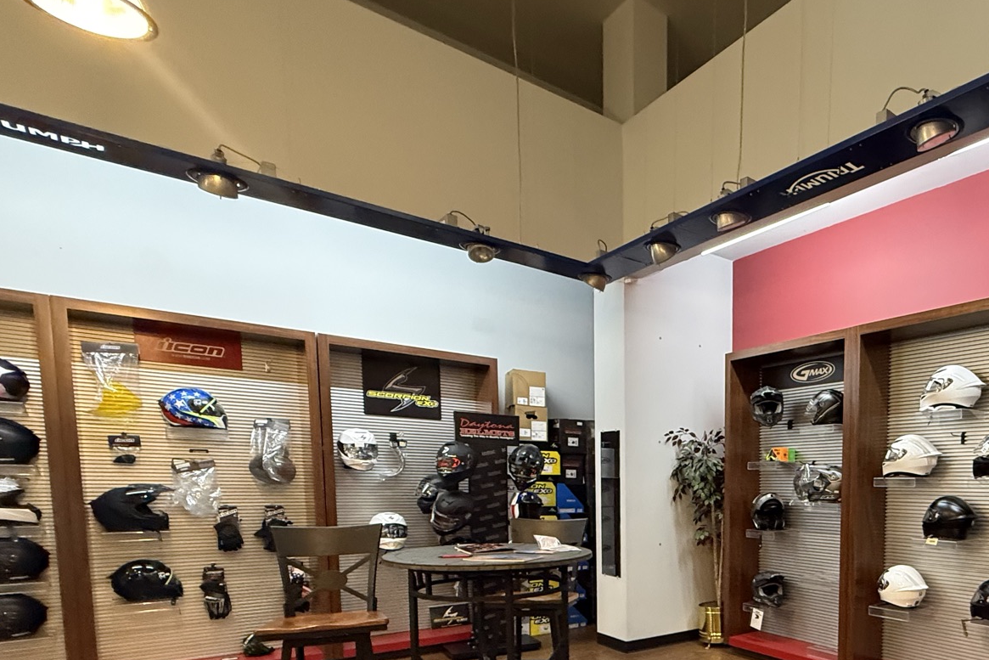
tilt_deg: -5.3
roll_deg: -1.1
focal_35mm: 24
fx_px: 659
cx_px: 764
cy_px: 548
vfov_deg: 49.4
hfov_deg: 68.0
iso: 640
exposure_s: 1/60
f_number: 2.2
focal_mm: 2.22
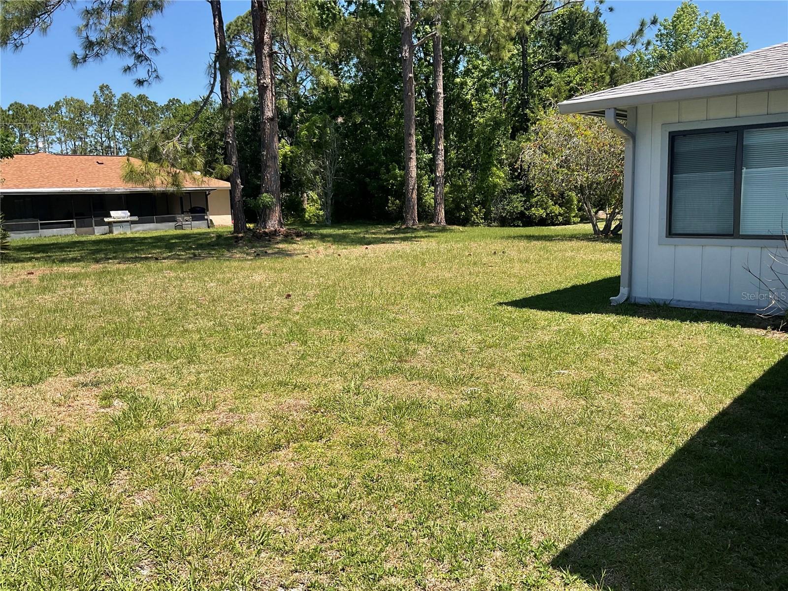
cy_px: 296
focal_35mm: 29
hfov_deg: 61.7
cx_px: 394
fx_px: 660
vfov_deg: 48.2
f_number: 1.8
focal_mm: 3
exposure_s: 1/1121
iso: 16
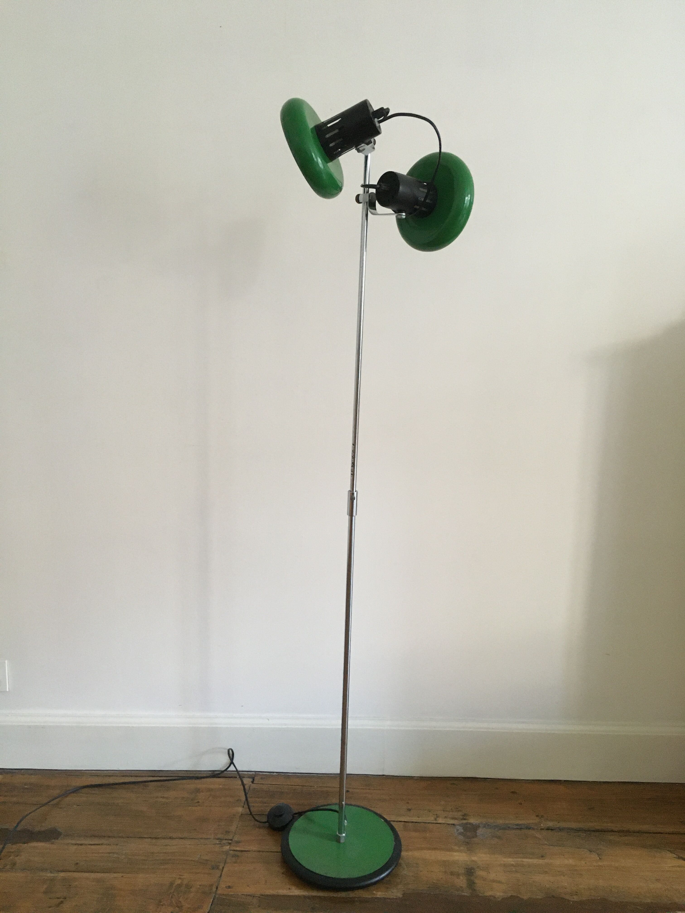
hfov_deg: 48.2
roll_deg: -1.8
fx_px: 765
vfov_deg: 61.7
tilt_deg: -10.6
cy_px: 456
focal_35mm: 29
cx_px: 342
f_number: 2.2
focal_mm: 4.15
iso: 250
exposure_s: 1/33
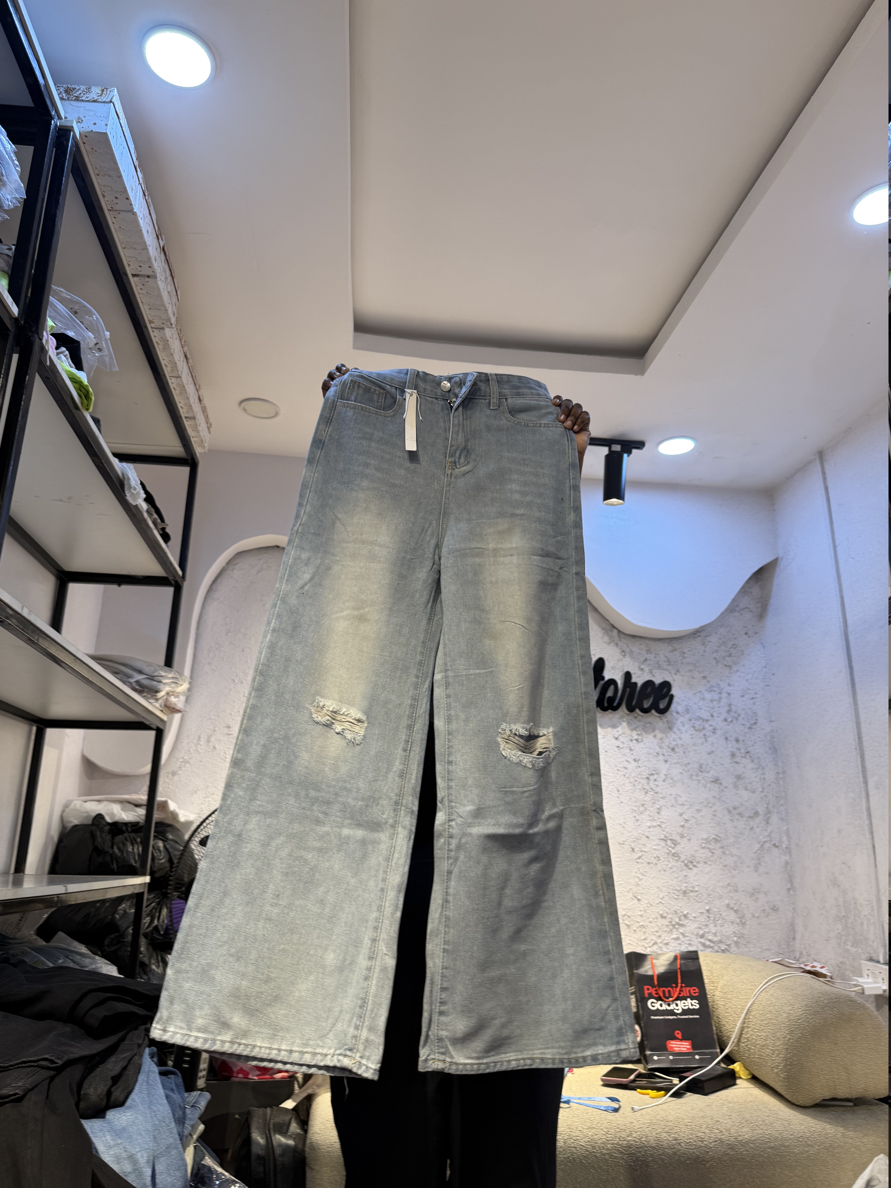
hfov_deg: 56.8
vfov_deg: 71.6
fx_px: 824
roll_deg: -1.4
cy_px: 594
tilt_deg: +16.6
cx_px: 446
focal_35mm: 24
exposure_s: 1/100
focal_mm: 6.76
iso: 64
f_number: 1.78
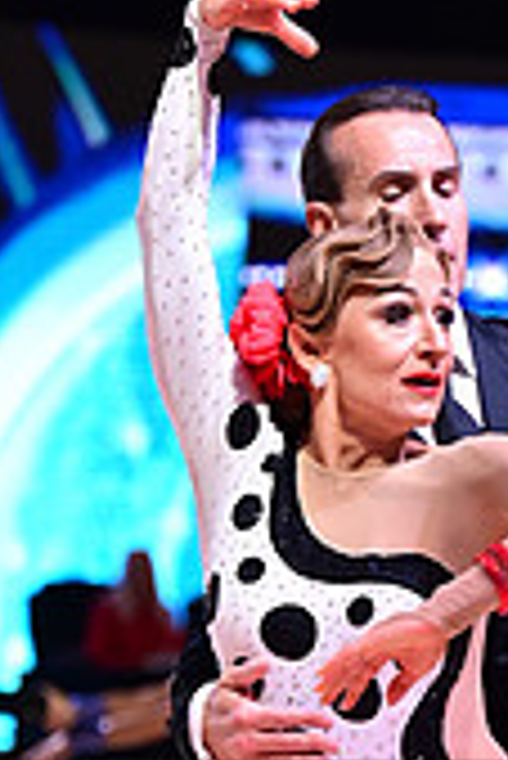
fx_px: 5133
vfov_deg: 8.4
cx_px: 589
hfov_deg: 5.6
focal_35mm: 243
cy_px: 913
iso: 1600
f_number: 2.8
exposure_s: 1/500
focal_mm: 71
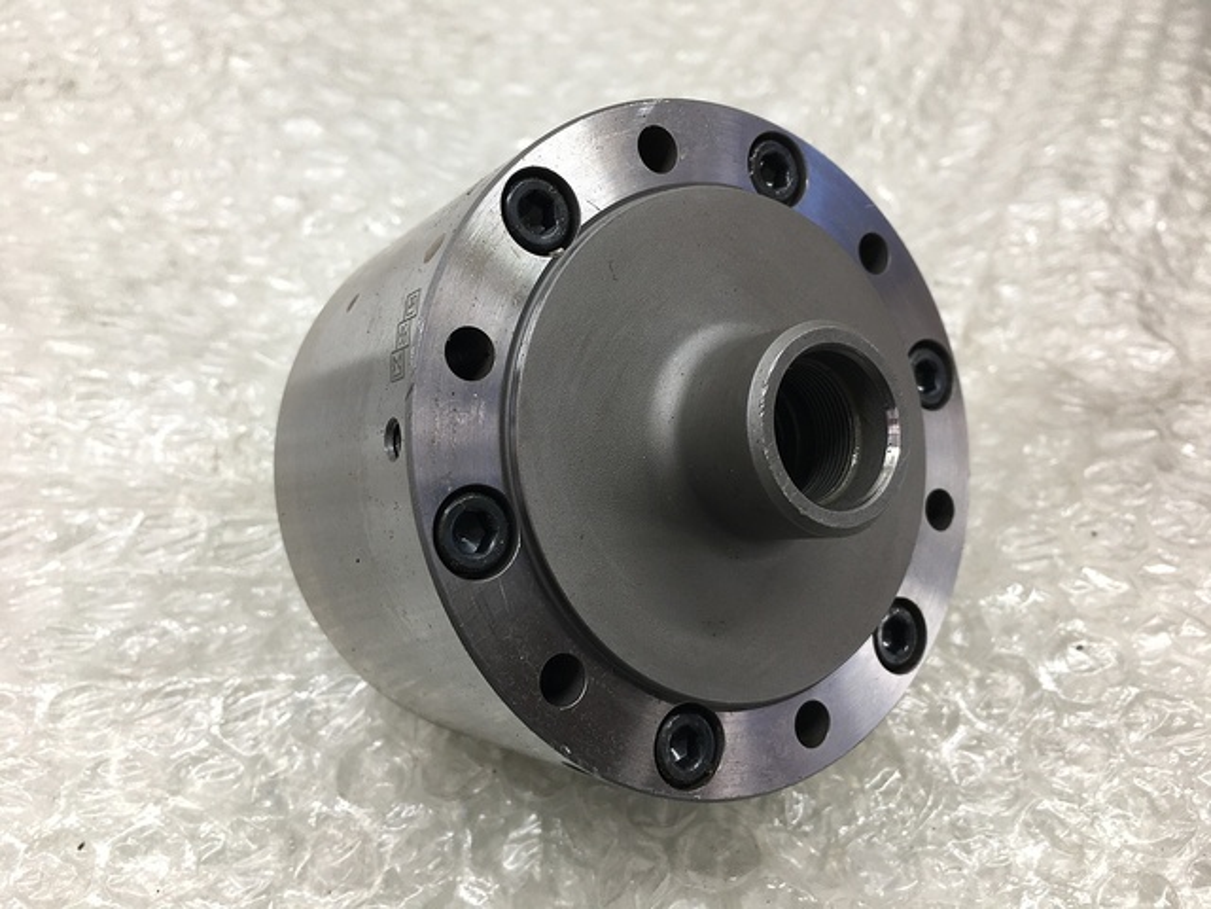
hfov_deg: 61.7
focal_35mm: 29
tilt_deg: -48.4
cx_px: 606
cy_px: 454
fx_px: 1015
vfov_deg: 48.2
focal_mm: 4.15
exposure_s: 1/60
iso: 25
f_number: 2.2
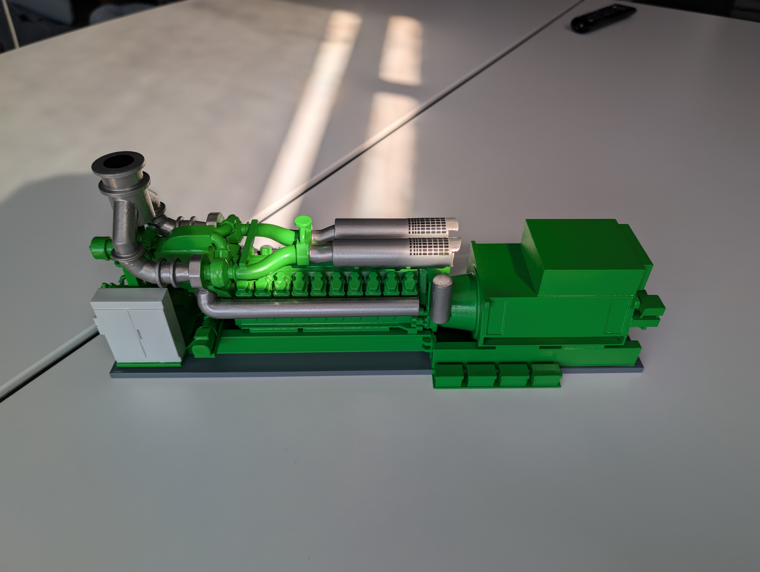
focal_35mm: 24
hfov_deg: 71.5
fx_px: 528
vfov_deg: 56.9
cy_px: 286
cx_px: 380
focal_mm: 6.9
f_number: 1.68
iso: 21
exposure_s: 1/495
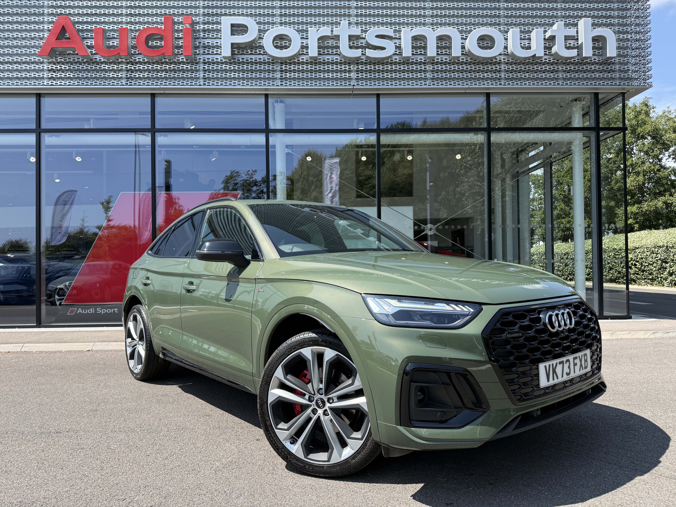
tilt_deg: +1.3
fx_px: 469
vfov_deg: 56.8
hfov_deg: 71.6
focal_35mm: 24
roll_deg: +1.1
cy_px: 254
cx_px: 338
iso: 80
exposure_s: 1/1901
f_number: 1.78
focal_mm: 6.76
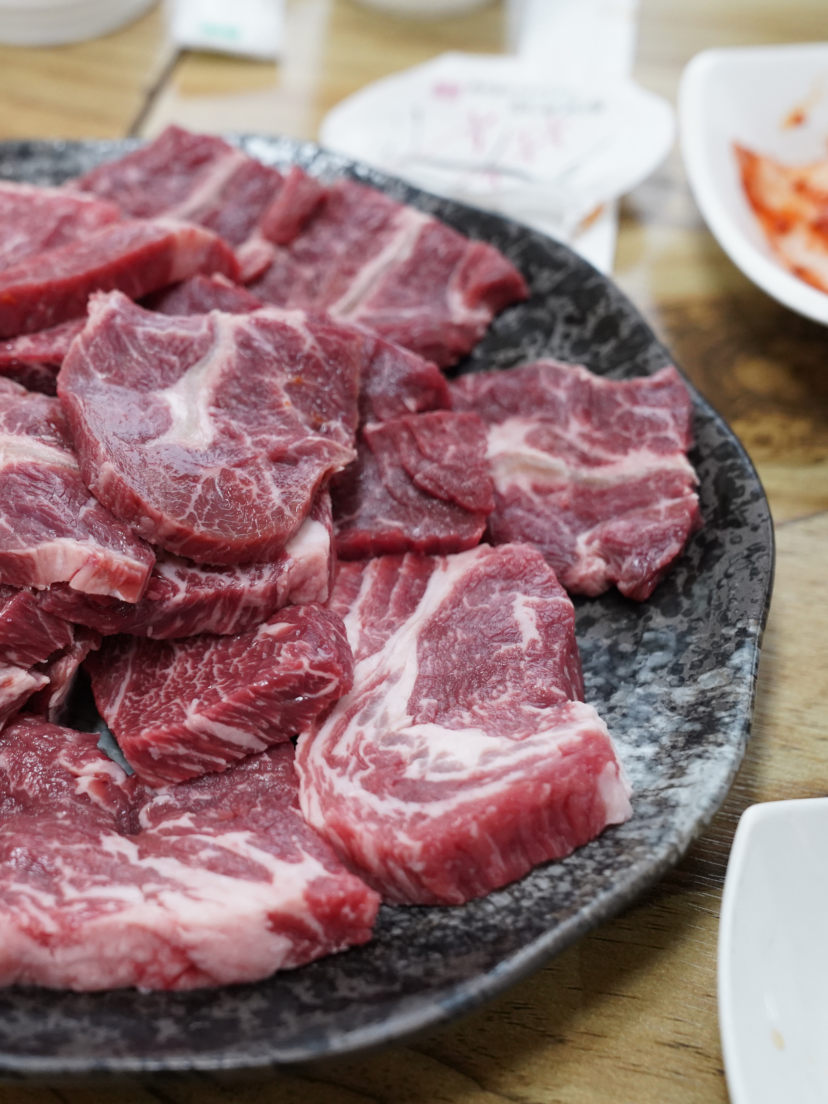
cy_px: 553
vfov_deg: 29.8
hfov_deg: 22.2
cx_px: 128
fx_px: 2073
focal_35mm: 65
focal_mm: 45
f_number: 4
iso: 4000
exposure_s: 1/250
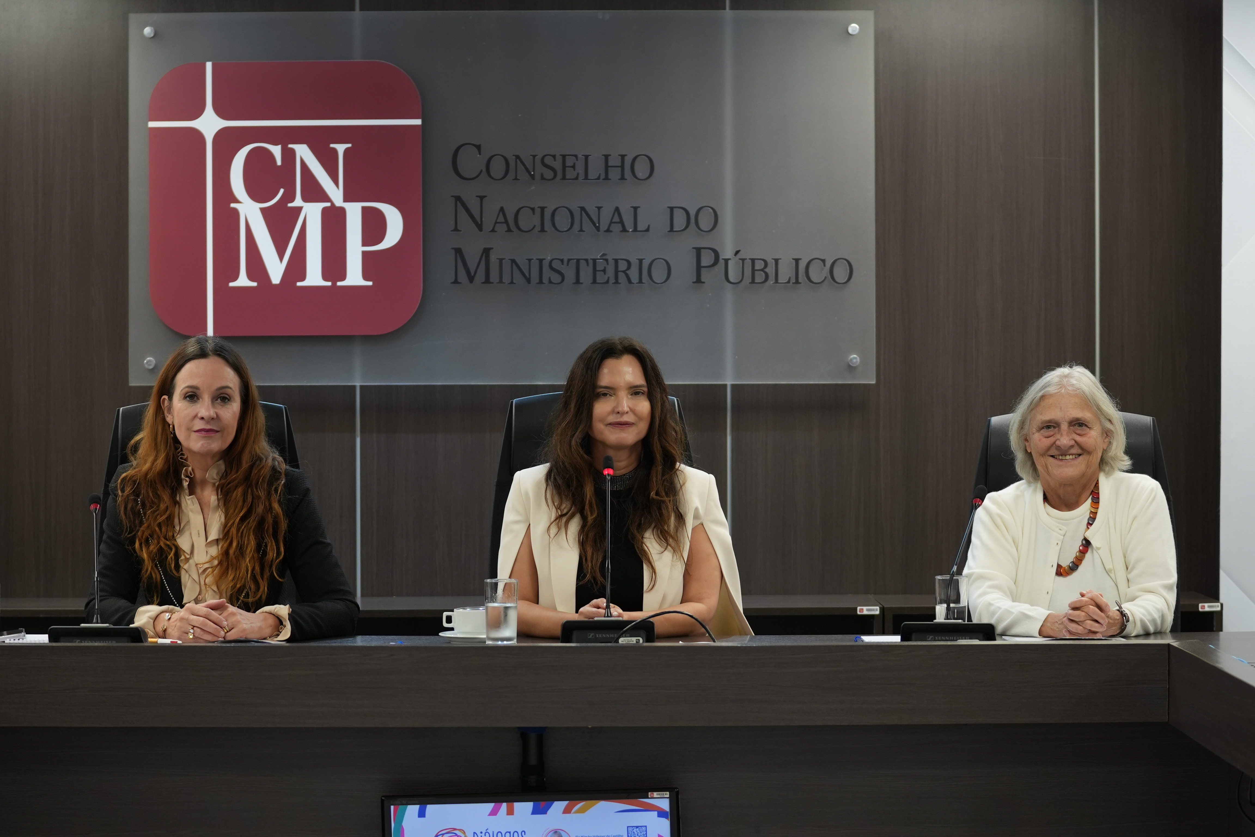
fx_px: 3660
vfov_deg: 13.0
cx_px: 628
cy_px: 418
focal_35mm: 105
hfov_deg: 19.5
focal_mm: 70
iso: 500
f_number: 2.8
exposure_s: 1/160
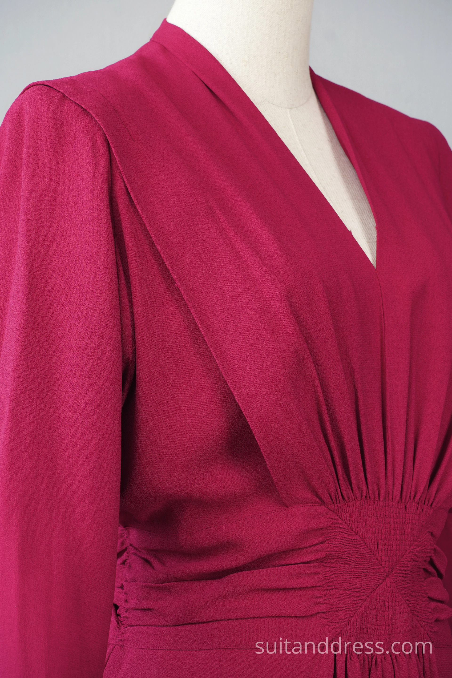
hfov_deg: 8.4
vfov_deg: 12.6
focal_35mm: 164
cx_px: 226
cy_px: 339
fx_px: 3079
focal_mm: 109
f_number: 8
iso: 400
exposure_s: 1/30
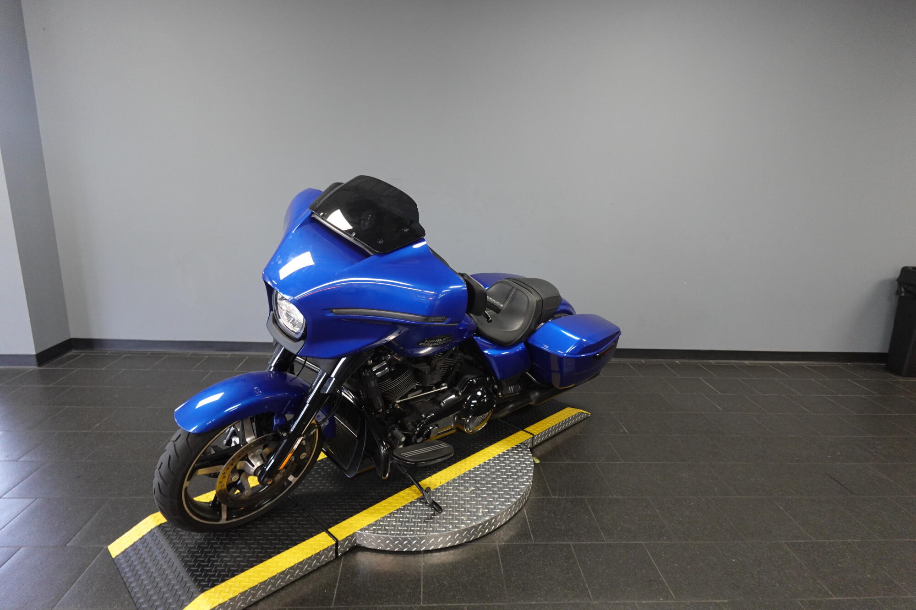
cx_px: 458
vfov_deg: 61.9
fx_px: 509
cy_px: 305
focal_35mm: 20
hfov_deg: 84.0
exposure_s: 1/80
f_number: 2
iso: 640
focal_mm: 7.6
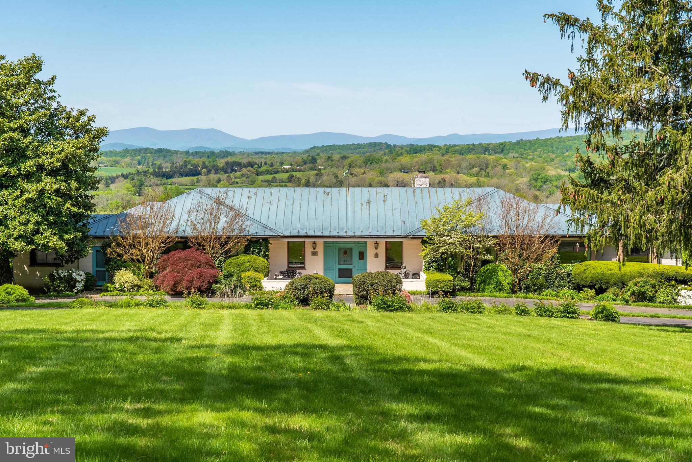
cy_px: 231
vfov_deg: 21.6
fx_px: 1211
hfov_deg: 31.9
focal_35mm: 63
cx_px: 346
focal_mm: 63
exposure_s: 1/500
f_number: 14
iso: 640
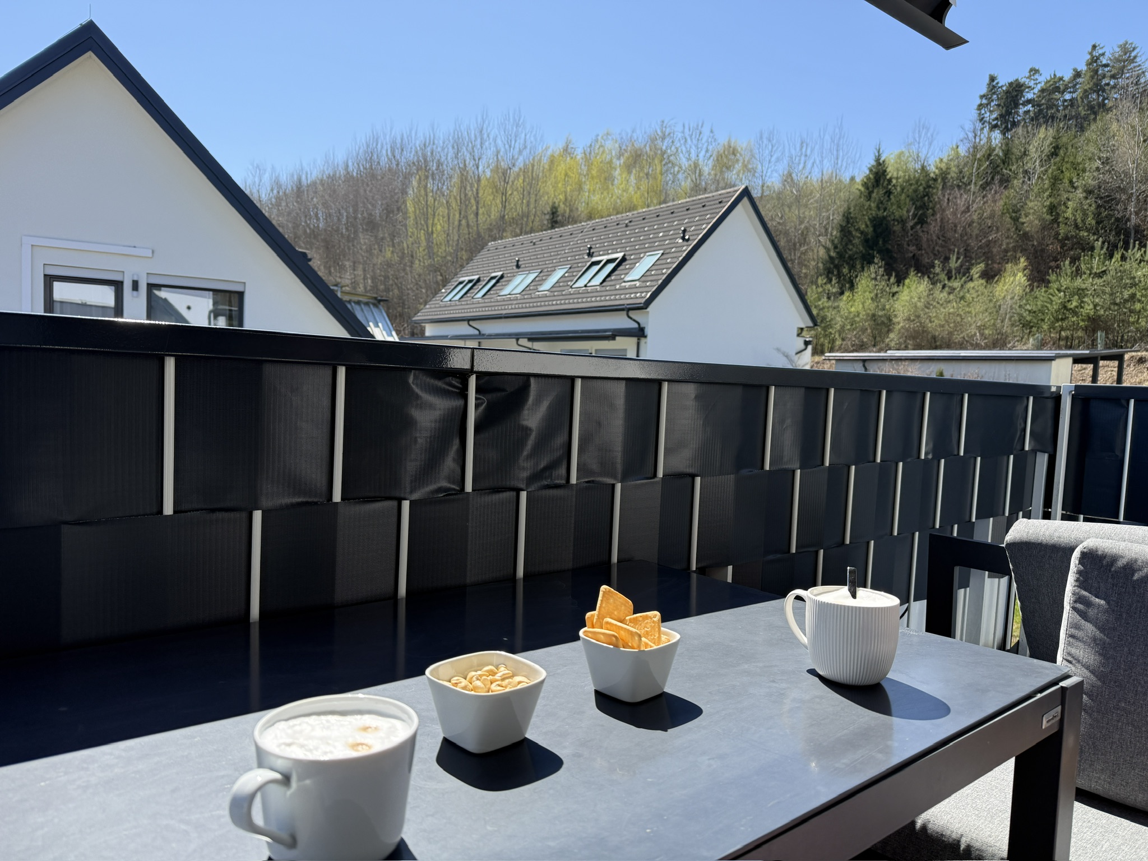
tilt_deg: -5.3
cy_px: 430
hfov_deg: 71.6
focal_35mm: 24
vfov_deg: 56.8
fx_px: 796
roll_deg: -3.1
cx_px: 574
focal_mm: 6.76
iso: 100
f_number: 1.78
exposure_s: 1/2525
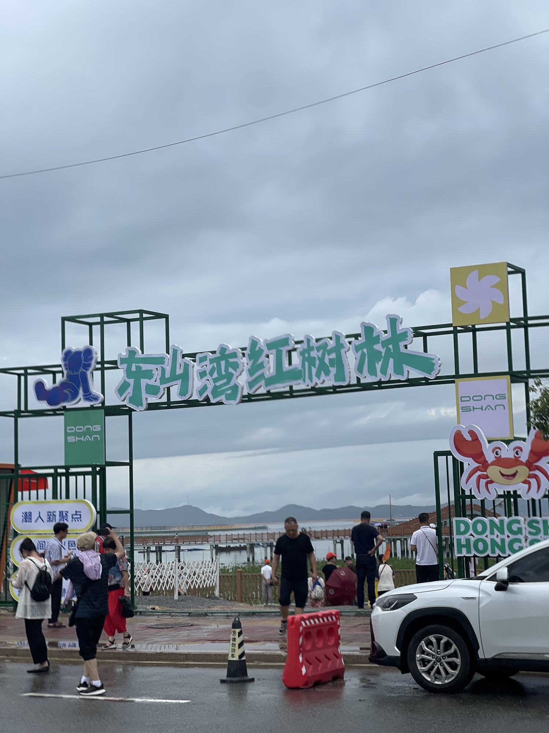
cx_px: 274
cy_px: 366
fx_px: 1353
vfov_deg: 30.3
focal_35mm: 64
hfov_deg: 22.9
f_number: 2.2
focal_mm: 7.5
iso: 32
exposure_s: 1/995
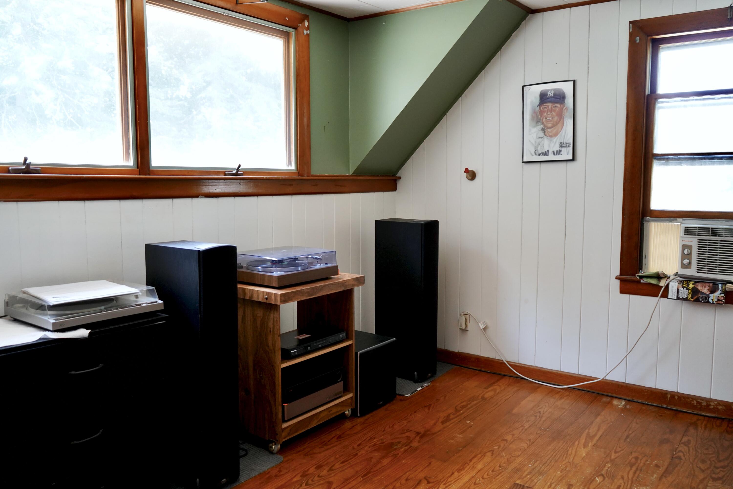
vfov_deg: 46.4
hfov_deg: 65.5
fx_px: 570
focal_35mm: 28
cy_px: 244
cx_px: 366
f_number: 3.5
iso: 2000
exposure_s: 1/160
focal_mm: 28
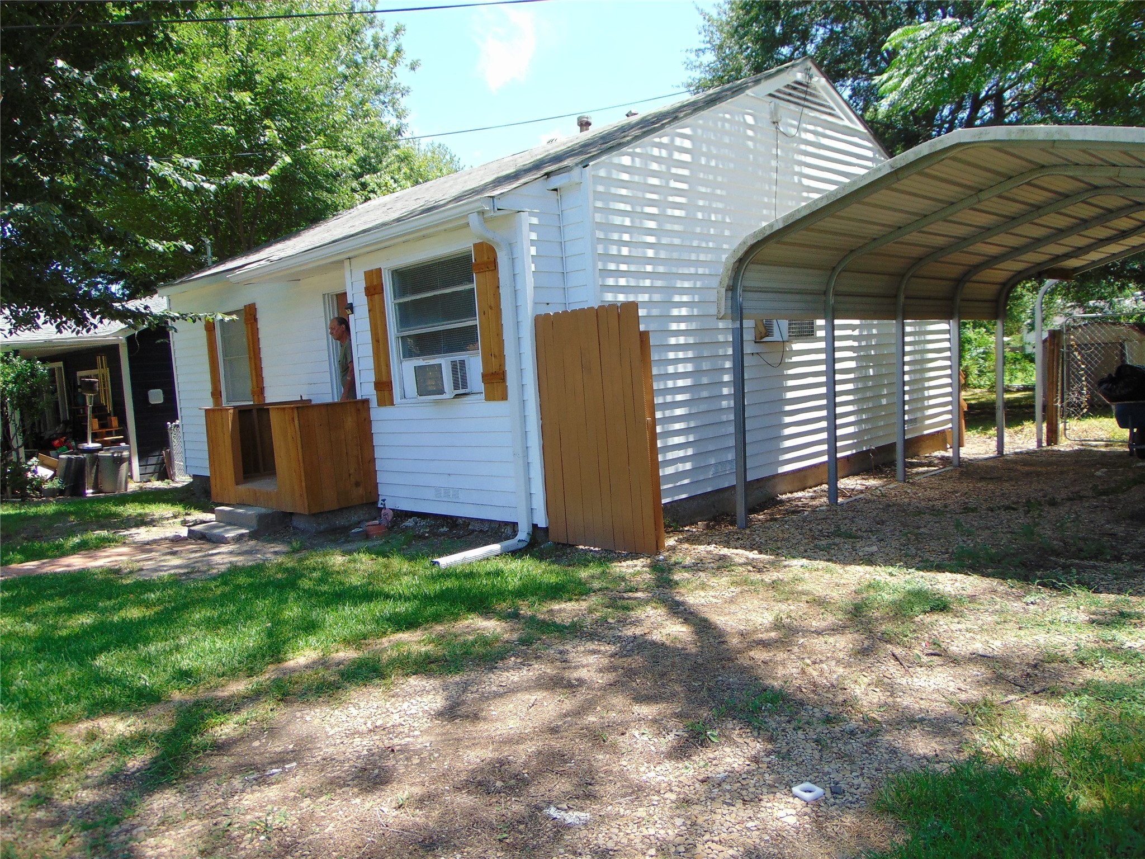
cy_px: 430
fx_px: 827
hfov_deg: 69.4
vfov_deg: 54.9
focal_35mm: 25
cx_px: 572
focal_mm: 4.5
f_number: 3
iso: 80
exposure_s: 1/320
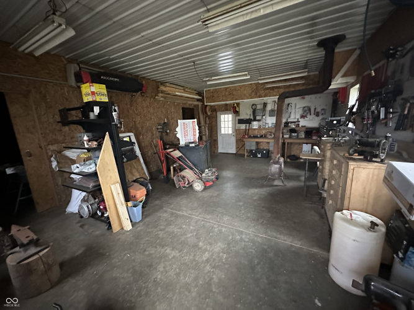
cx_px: 207
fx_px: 167
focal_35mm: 14
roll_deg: +2.2
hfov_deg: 102.1
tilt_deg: -12.3
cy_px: 155
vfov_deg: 85.7
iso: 1600
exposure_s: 1/35
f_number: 2.2
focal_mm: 2.22
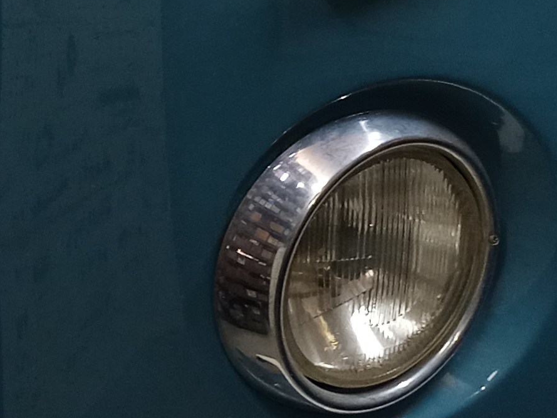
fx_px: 2028
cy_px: -42
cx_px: 127
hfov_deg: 15.6
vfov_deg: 11.6
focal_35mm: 126
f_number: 1.8
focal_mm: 4.71
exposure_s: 1/25
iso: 150
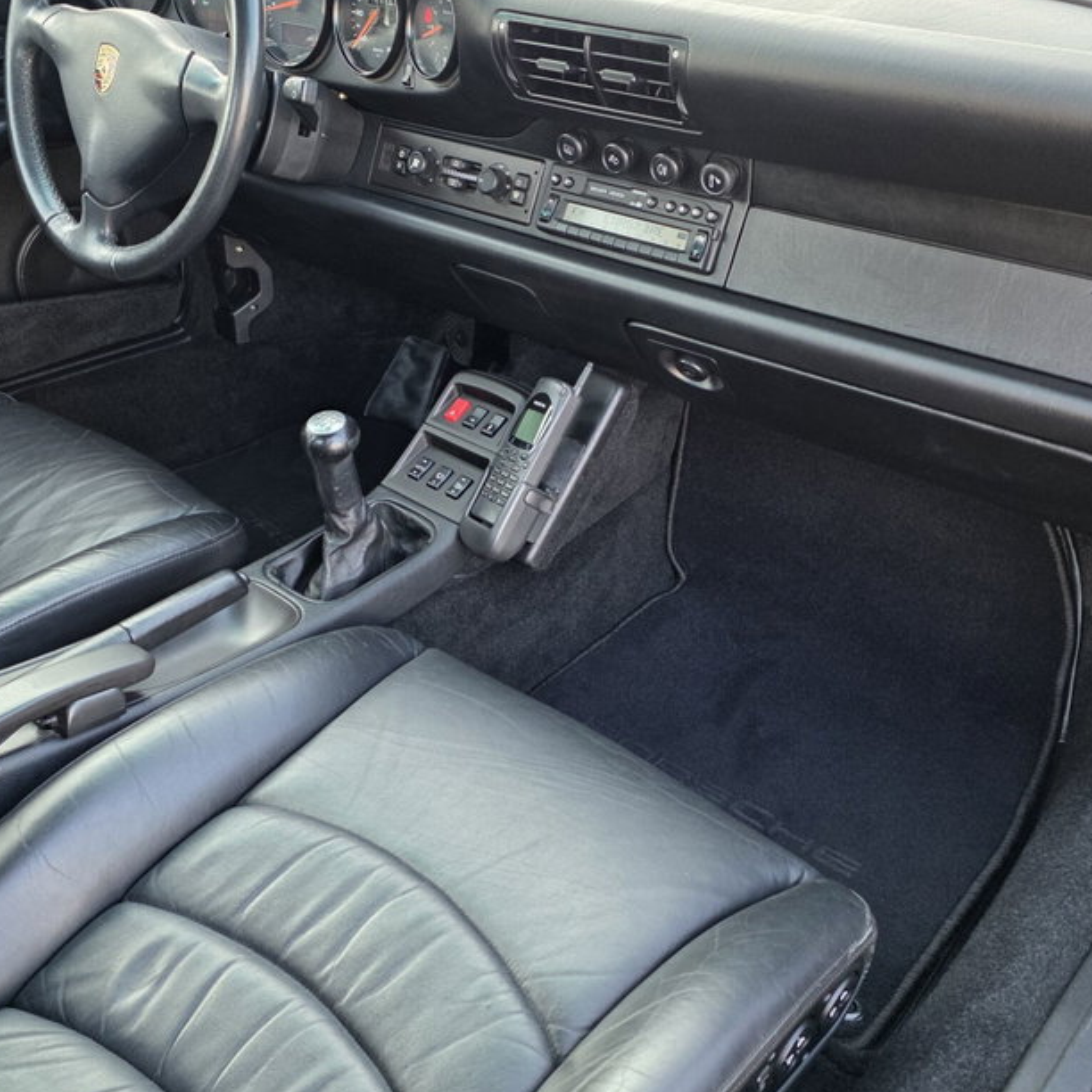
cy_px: 558
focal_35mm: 34
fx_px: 1213
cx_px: 462
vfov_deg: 48.4
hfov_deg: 48.3
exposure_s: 1/180
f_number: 1.7
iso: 200
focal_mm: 6.3
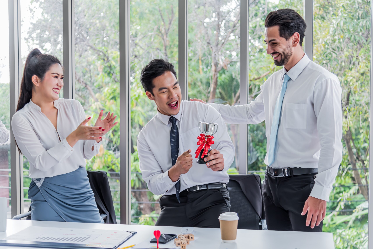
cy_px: 124
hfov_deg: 34.5
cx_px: 186
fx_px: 601
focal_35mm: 58
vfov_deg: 23.4
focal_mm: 58
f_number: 4
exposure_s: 1/200
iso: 500
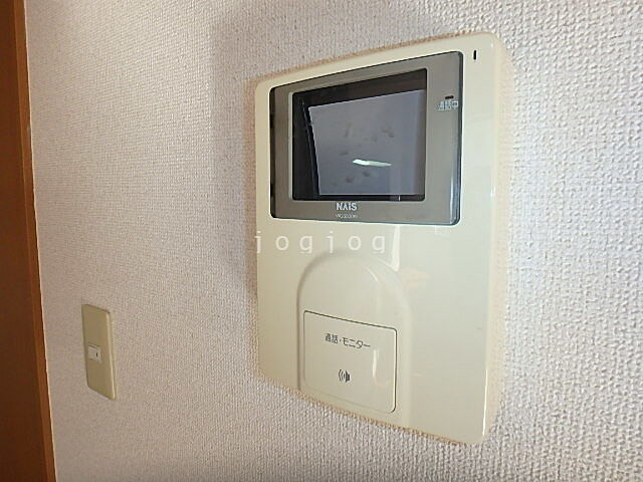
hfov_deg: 79.0
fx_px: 390
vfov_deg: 63.4
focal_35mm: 21
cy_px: 241
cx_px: 322
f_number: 3.5
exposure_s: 1/60
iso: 125
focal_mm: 3.7
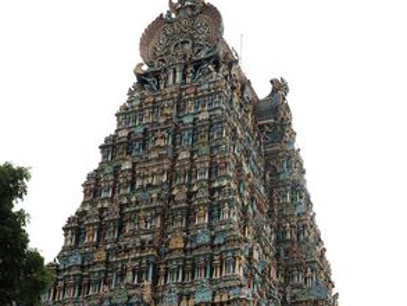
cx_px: 186
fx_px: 882
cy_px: 232
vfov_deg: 19.5
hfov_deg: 26.0
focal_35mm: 75
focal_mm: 22
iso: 200
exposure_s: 1/400
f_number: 6.3
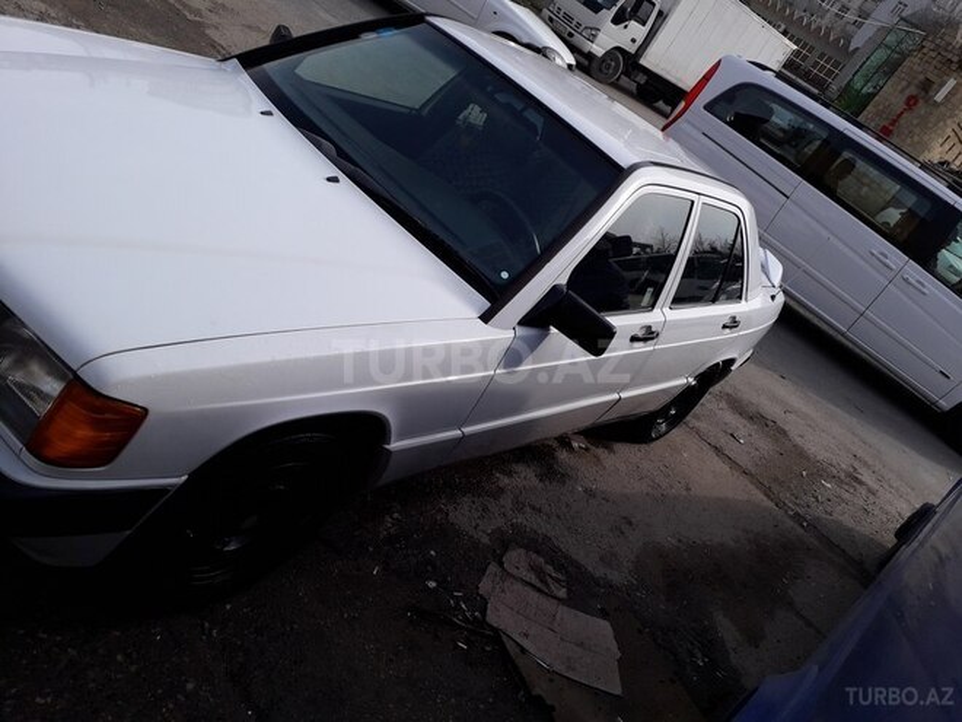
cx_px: 481
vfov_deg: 51.4
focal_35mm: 27
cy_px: 361
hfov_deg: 65.3
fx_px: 750
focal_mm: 3.6
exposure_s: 1/1852
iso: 40
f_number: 1.9
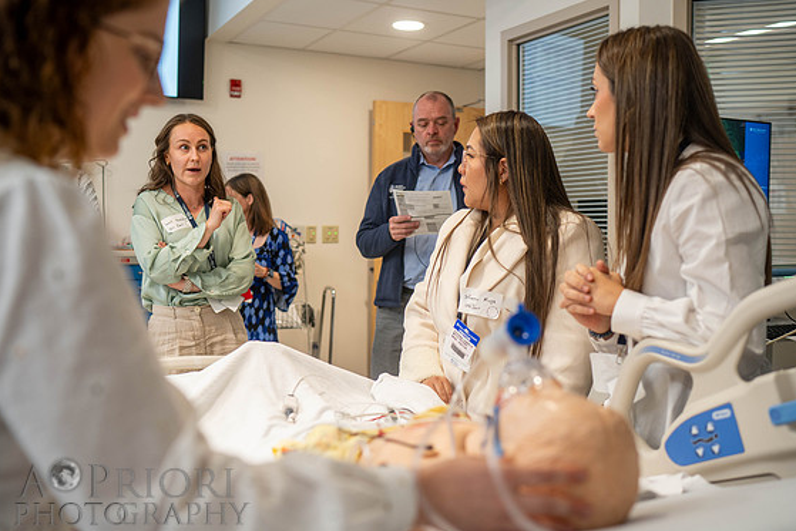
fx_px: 818
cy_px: 264
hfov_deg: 51.9
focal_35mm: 37
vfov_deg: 36.0
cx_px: 410
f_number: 2.2
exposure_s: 1/200
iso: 640
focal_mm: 35
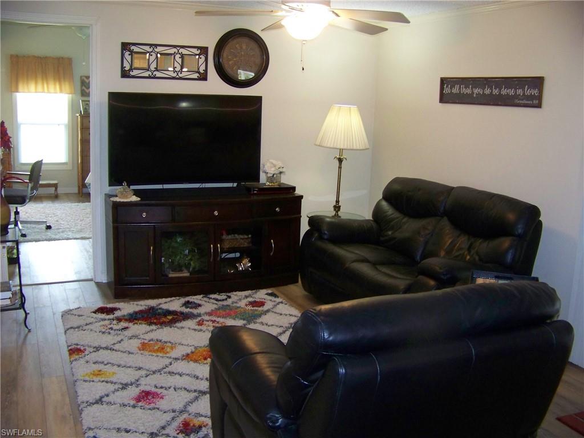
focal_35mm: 36
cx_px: 292
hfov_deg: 51.4
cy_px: 219
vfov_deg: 39.7
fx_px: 607
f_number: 2.8
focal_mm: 5.85
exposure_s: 1/30
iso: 200
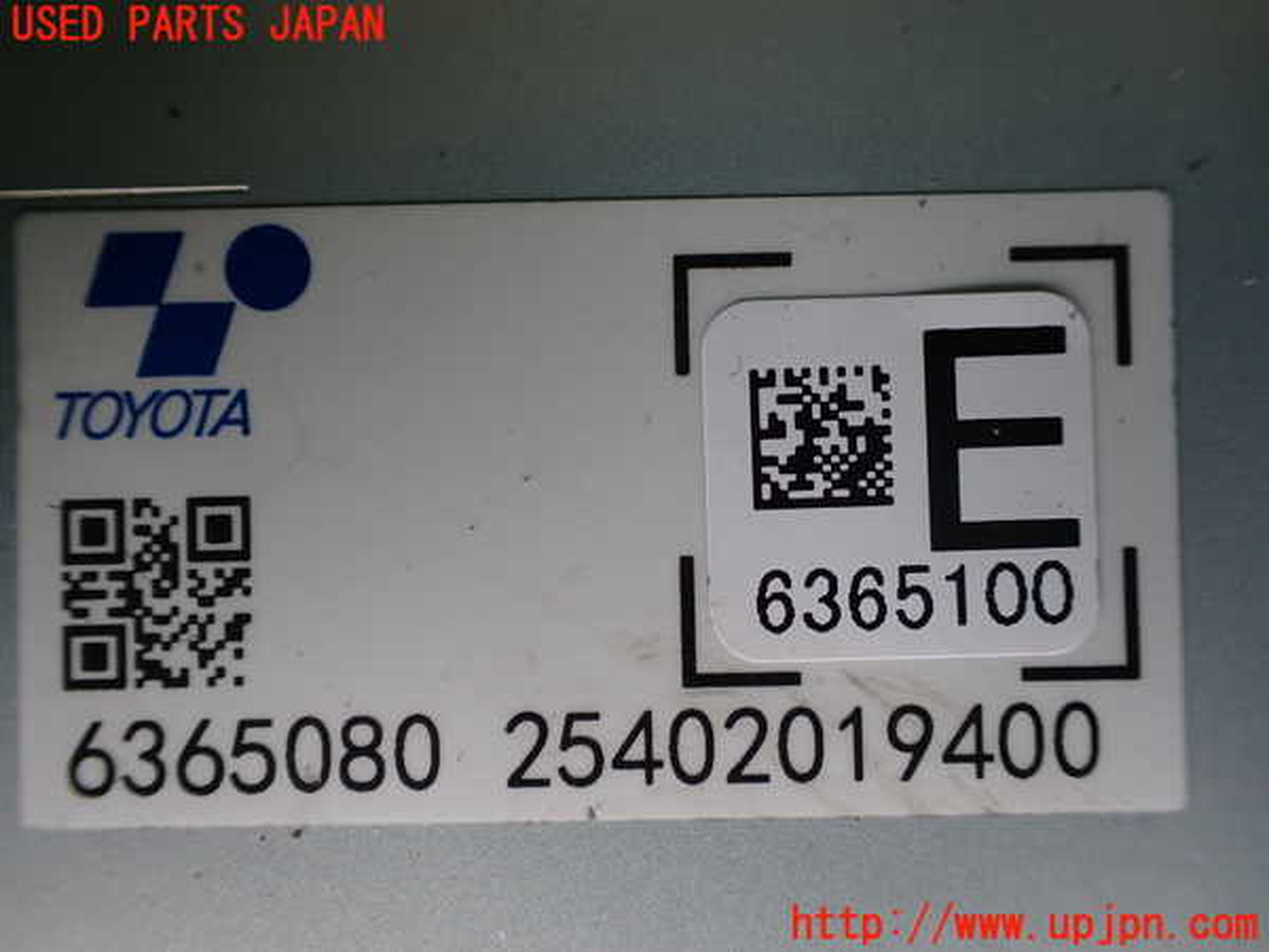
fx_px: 1100
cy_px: 476
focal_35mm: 30
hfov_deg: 60.0
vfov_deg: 46.8
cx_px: 634
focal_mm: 5.4
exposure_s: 1/125
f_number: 2.3
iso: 160
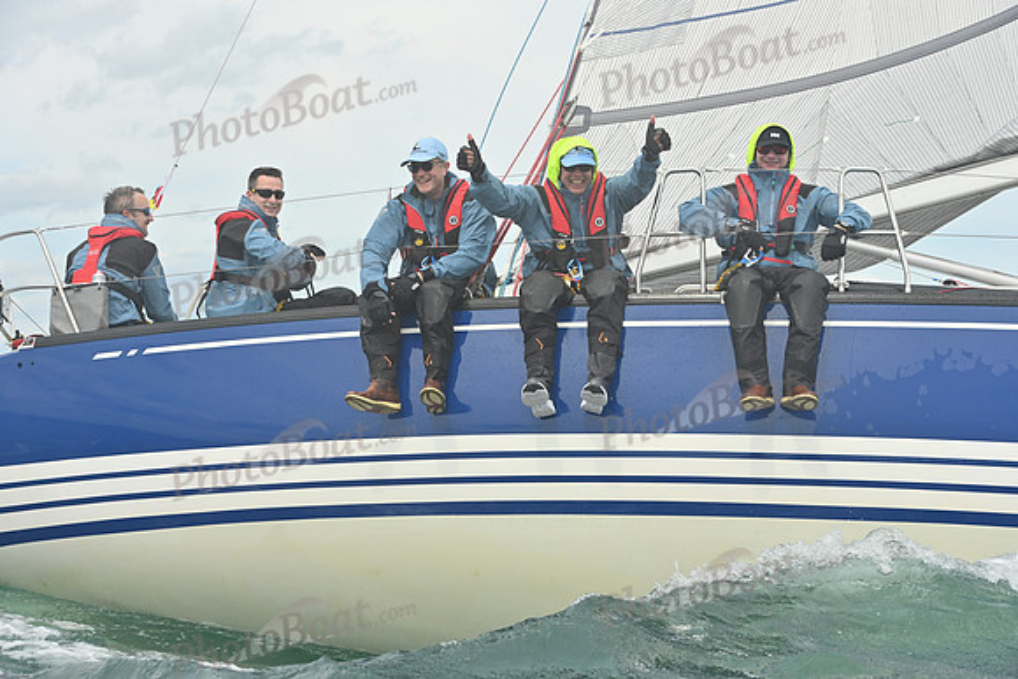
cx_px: 509
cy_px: 340
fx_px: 1980
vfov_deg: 19.5
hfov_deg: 28.8
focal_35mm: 70
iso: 320
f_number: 7.1
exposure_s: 1/1250
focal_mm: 70
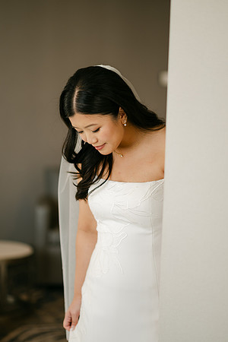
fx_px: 807
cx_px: 114
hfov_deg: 16.1
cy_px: 171
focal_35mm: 85
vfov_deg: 23.9
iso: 80
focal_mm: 85
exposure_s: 1/160
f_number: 1.8
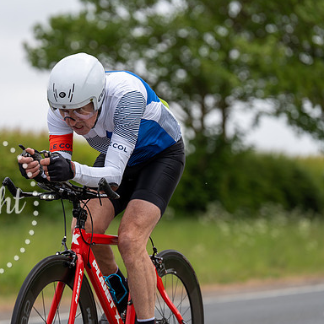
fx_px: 1768
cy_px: 162
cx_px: 90
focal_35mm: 167
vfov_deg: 10.5
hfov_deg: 10.5
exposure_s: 1/1250
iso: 160
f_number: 3.2
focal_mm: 130
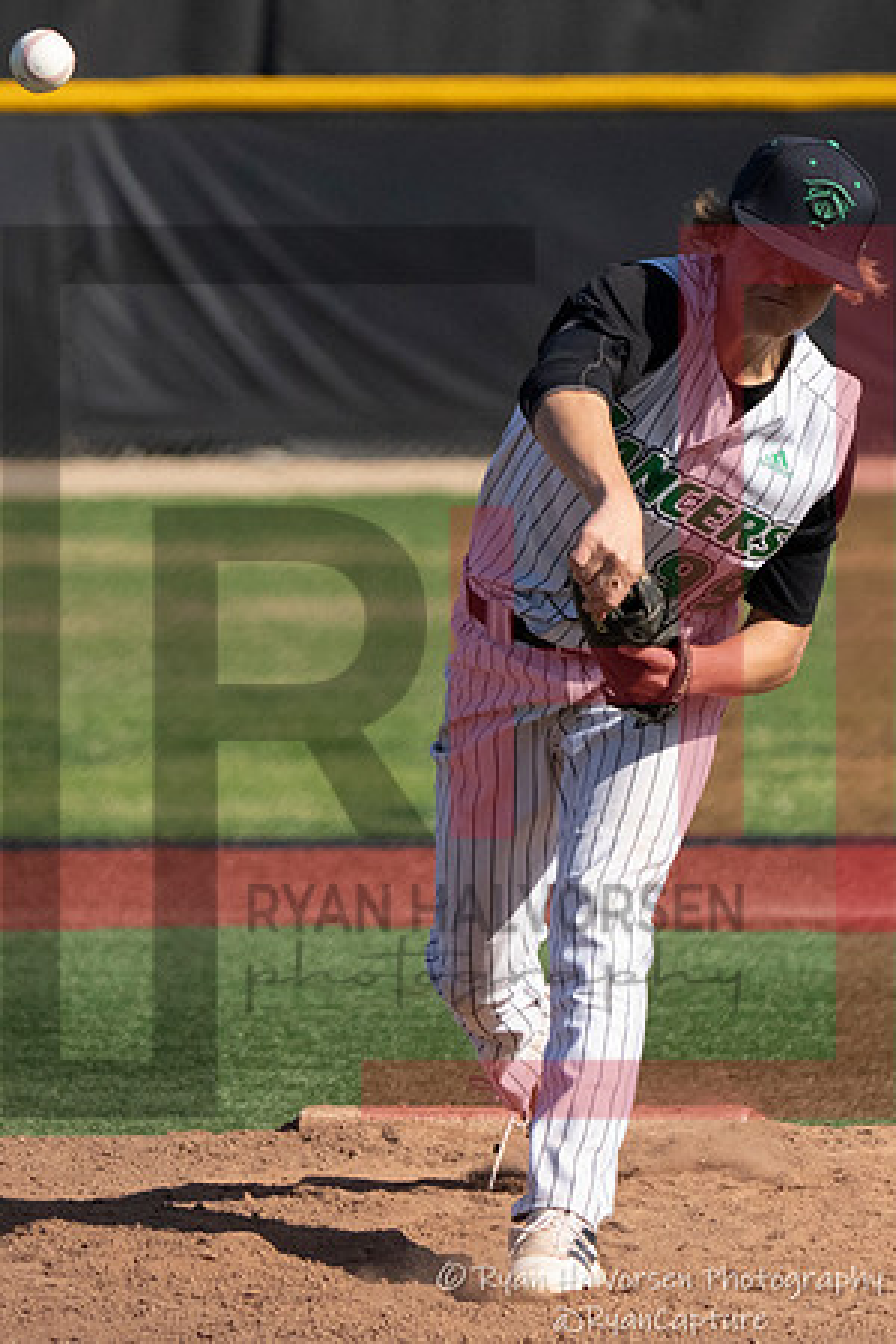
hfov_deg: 1.9
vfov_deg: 2.8
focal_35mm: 729
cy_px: 524
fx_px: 27228
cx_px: 208
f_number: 6.3
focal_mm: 250
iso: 1250
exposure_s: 1/4000
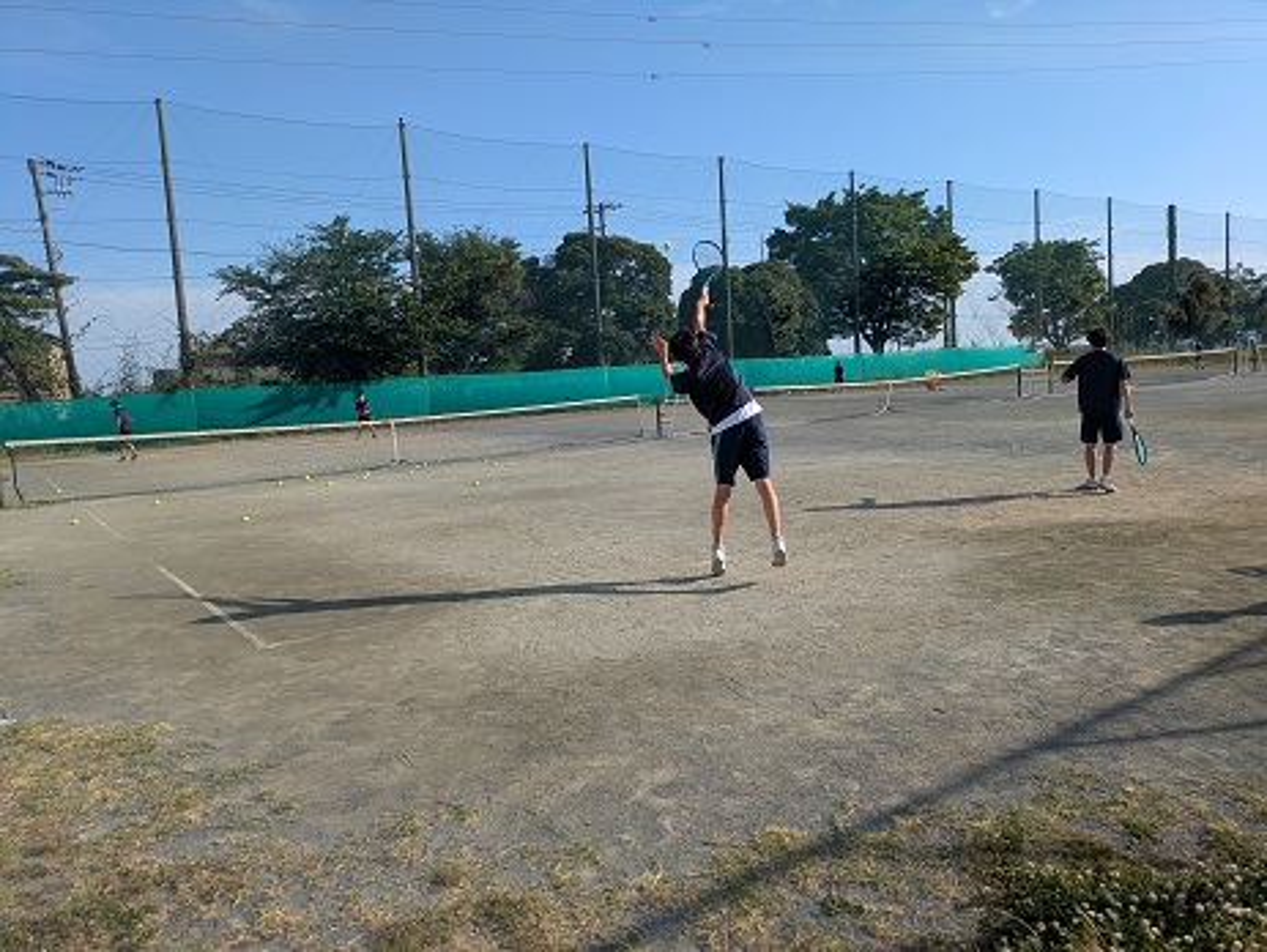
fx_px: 916
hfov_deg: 69.3
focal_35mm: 25
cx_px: 634
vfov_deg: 54.9
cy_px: 476
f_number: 1.89
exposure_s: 1/1653
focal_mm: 5.43
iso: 46
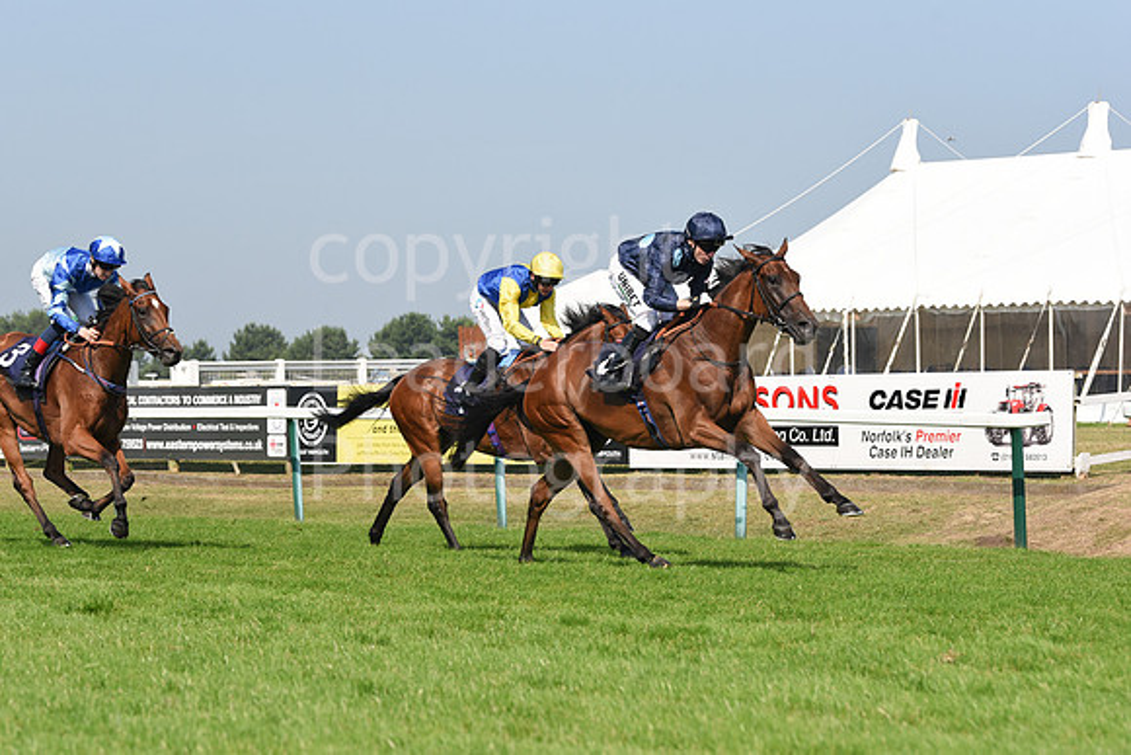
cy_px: 378
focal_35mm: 110
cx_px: 566
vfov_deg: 12.5
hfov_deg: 18.6
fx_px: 3456
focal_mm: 110
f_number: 6.3
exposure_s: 1/2000
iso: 400
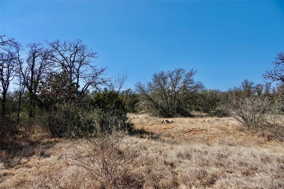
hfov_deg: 73.8
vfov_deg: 53.1
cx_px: 142
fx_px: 189
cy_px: 94
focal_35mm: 24
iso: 100
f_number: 4
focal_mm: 8.8
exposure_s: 1/800
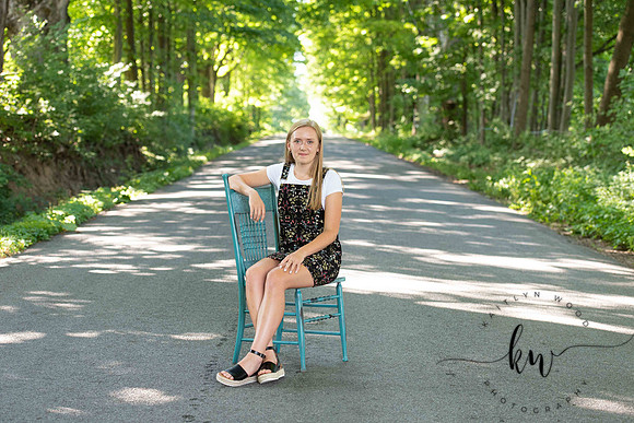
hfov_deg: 25.7
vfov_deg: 17.3
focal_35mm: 79
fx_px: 1387
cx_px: 317
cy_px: 212
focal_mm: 78
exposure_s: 1/200
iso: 640
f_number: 3.5
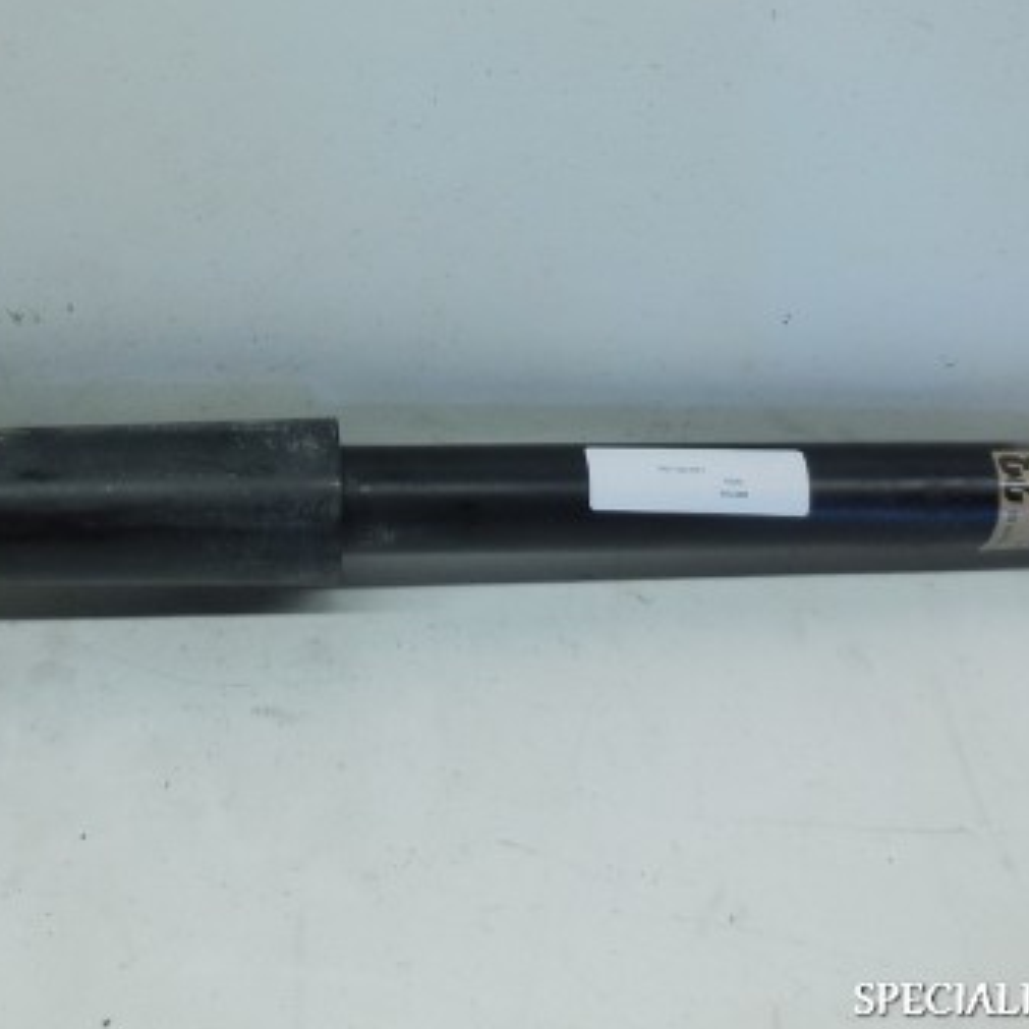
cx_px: 348
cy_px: 327
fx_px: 1413
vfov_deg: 39.5
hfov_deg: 39.6
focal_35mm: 42
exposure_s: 1/160
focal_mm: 4.5
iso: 125
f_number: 3.1
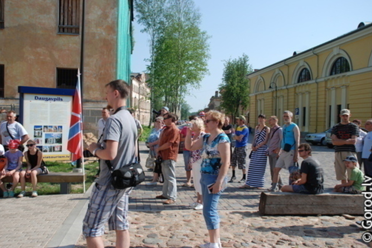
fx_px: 351
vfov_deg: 38.9
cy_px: 121
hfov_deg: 55.8
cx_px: 185
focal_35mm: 34
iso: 200
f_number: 4
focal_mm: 22
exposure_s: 1/1000
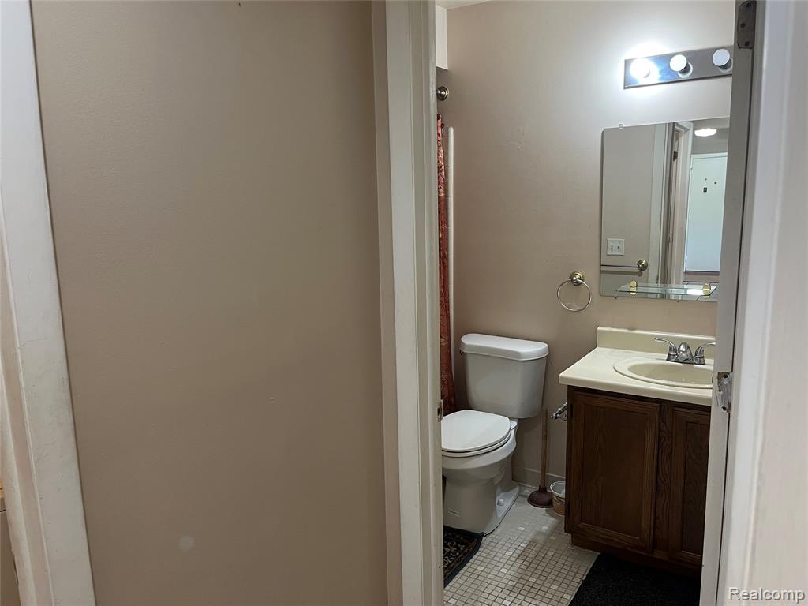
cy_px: 303
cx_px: 404
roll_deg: +0.8
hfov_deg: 67.3
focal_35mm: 26
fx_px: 607
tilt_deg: -10.5
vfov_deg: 53.1
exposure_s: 1/60
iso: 160
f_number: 1.6
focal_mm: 5.1
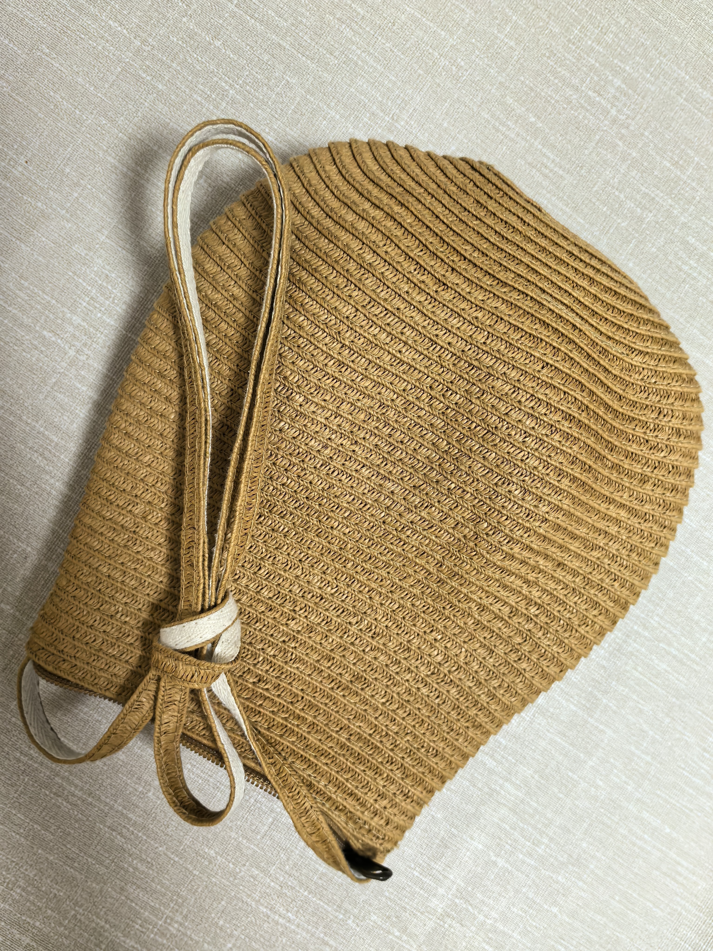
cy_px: 476
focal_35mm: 27
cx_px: 356
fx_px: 742
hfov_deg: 51.4
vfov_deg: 65.3
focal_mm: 5.75
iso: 2000
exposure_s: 1/600
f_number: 2
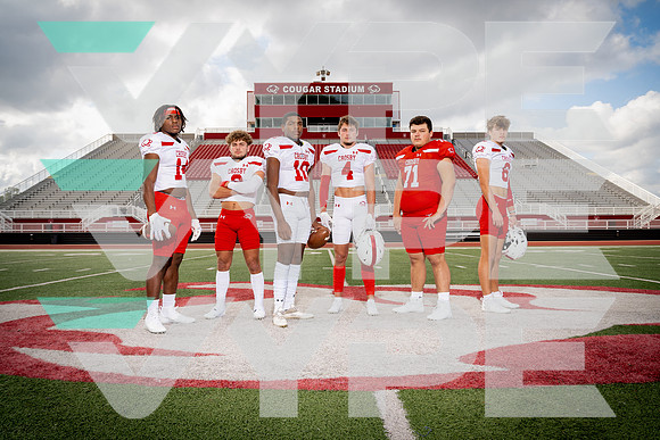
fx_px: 550
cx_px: 330
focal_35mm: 30
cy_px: 220
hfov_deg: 61.9
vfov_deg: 43.6
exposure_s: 1/250
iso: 100
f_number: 8
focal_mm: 30
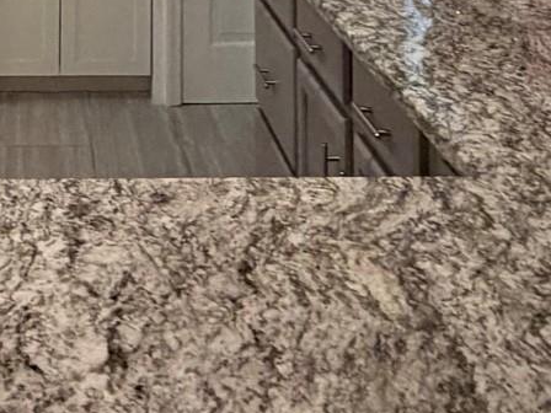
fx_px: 1019
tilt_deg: +2.8
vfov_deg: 17.9
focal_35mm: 64
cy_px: -349
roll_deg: +0.6
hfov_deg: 29.1
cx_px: 59
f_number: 2.2
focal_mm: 2.22
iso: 400
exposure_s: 1/60
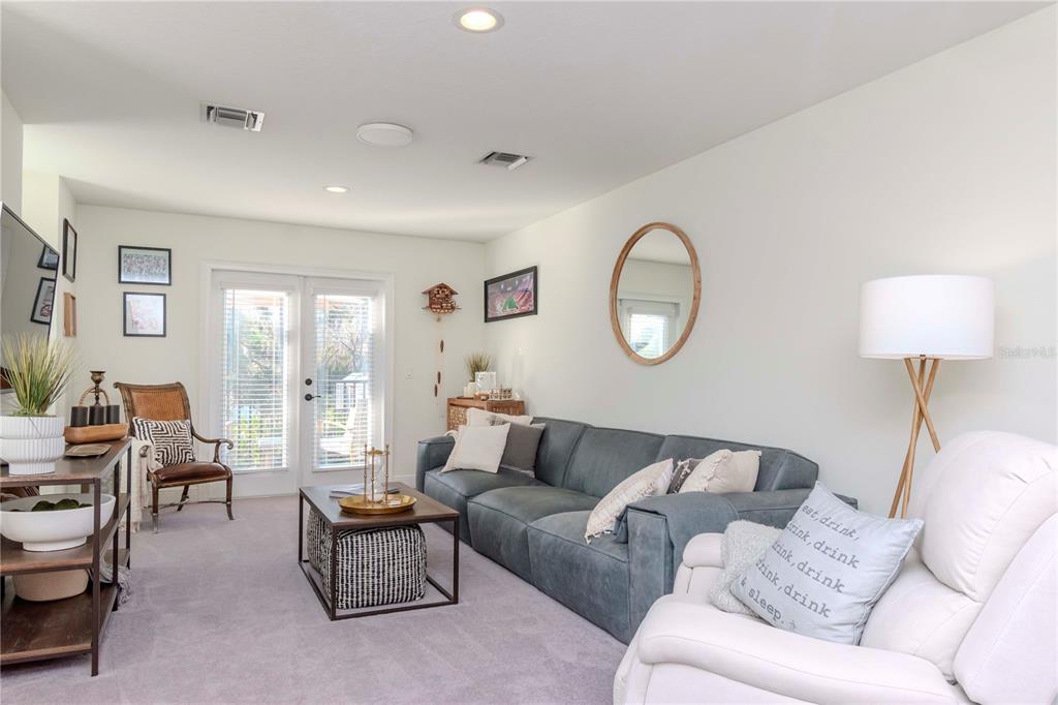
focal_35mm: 22
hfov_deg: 77.3
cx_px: 529
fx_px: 661
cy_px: 352
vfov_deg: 56.1
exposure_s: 1/160
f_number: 8
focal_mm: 15
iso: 500
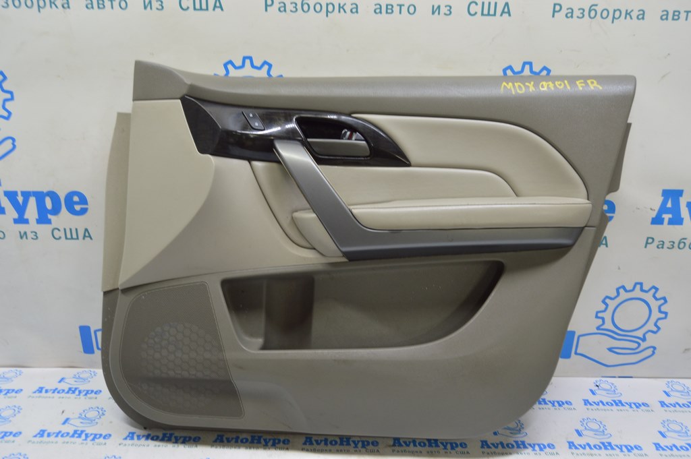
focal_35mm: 27
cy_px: 230
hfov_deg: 67.4
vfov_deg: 47.9
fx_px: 518
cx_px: 346
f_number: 5.6
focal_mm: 18
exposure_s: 1/20
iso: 400
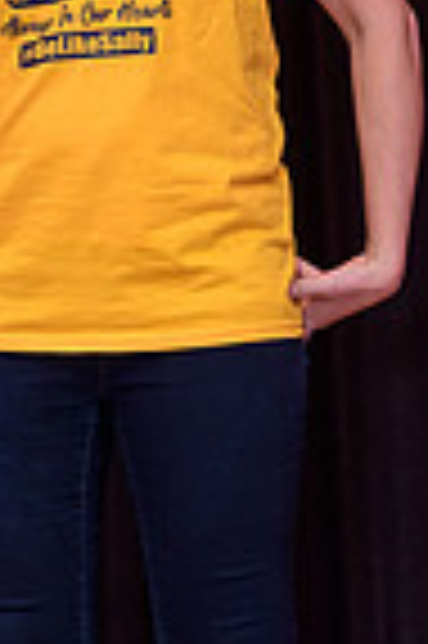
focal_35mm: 220
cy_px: 261
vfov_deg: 9.4
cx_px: 90
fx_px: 3933
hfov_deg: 6.2
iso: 2000
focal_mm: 70
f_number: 4
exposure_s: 1/125
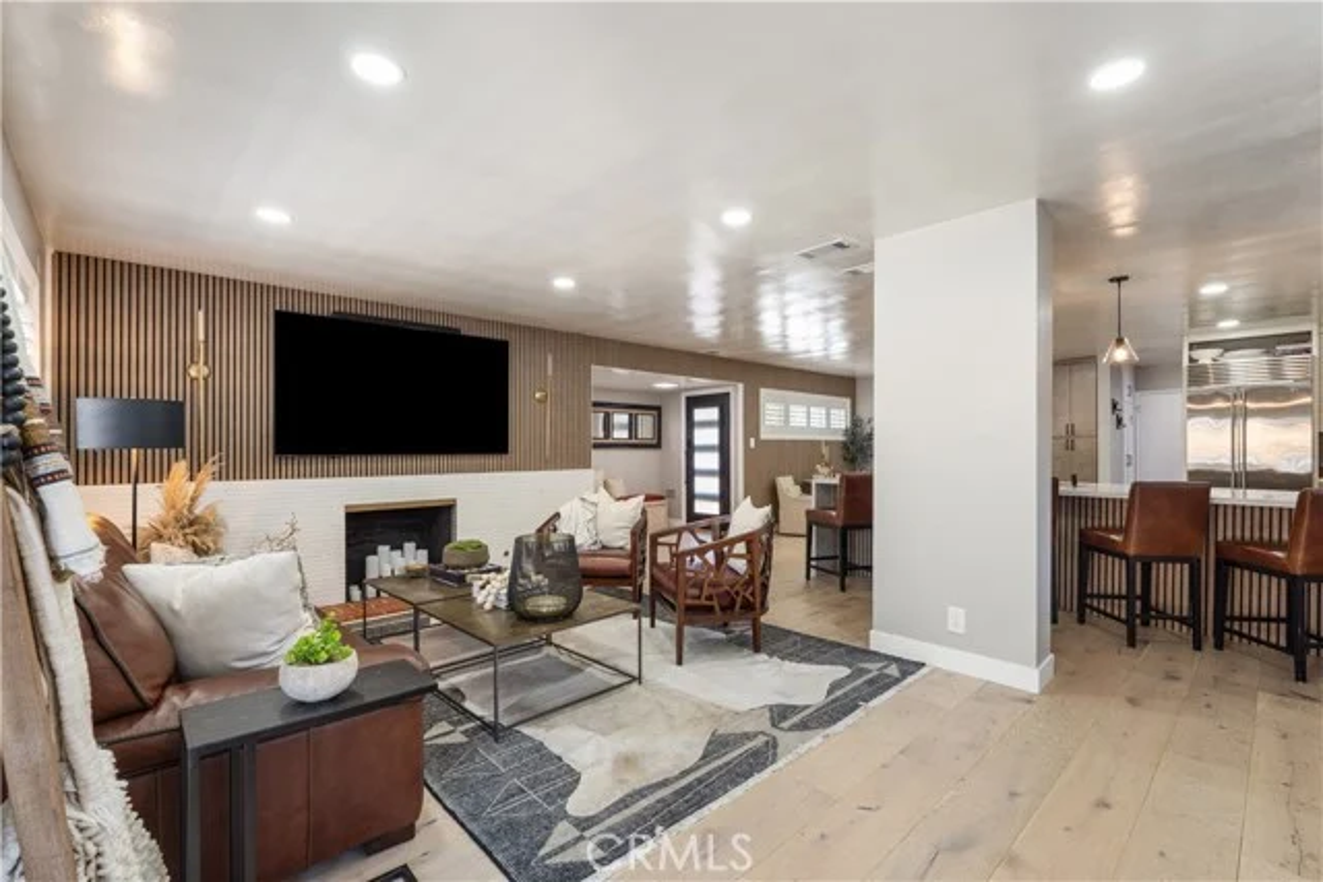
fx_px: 588
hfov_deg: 96.7
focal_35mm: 16
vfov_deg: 73.8
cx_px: 662
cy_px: 441
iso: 1000
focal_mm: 16
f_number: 9
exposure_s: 1/20
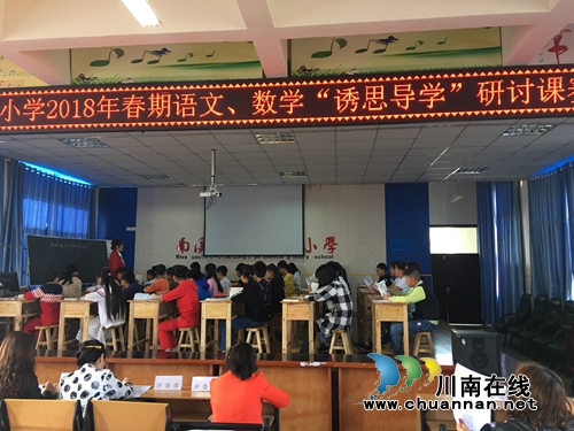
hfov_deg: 61.7
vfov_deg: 48.2
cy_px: 216
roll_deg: -0.3
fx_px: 481
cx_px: 287
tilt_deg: +7.7
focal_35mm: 29
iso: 50
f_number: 2.2
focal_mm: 4.15
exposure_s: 1/33
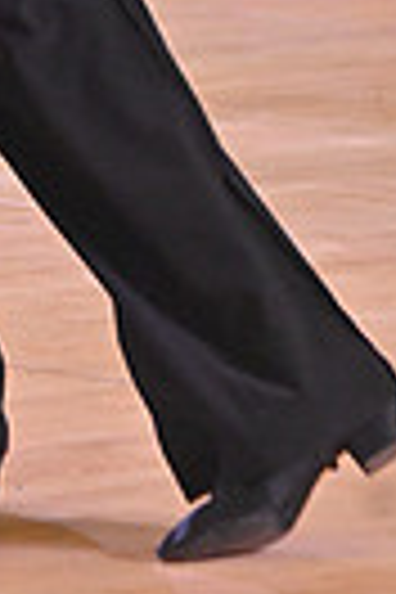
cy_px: -477
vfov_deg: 4.7
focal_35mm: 429
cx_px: -218
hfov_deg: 3.2
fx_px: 7078
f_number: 6.3
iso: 4000
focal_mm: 98
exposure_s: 1/400
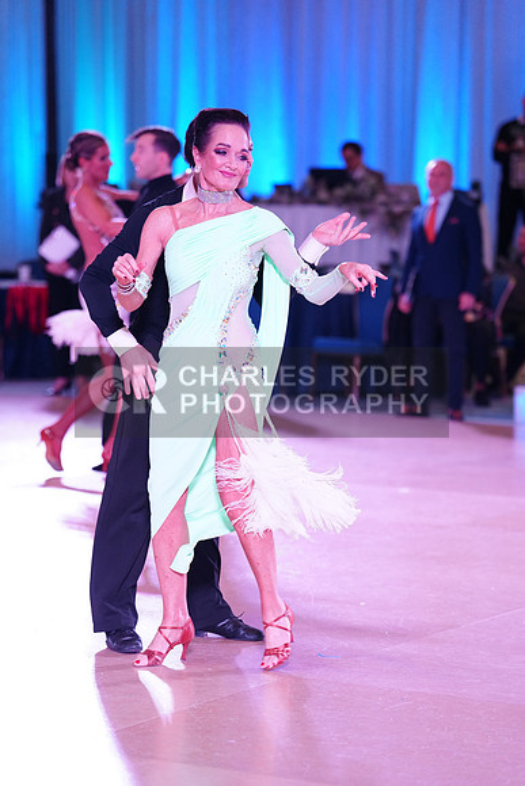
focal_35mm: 120
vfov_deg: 17.1
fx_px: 2623
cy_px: 393
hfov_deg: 11.4
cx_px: 262
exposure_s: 1/500
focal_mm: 120
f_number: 2.8
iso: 2000
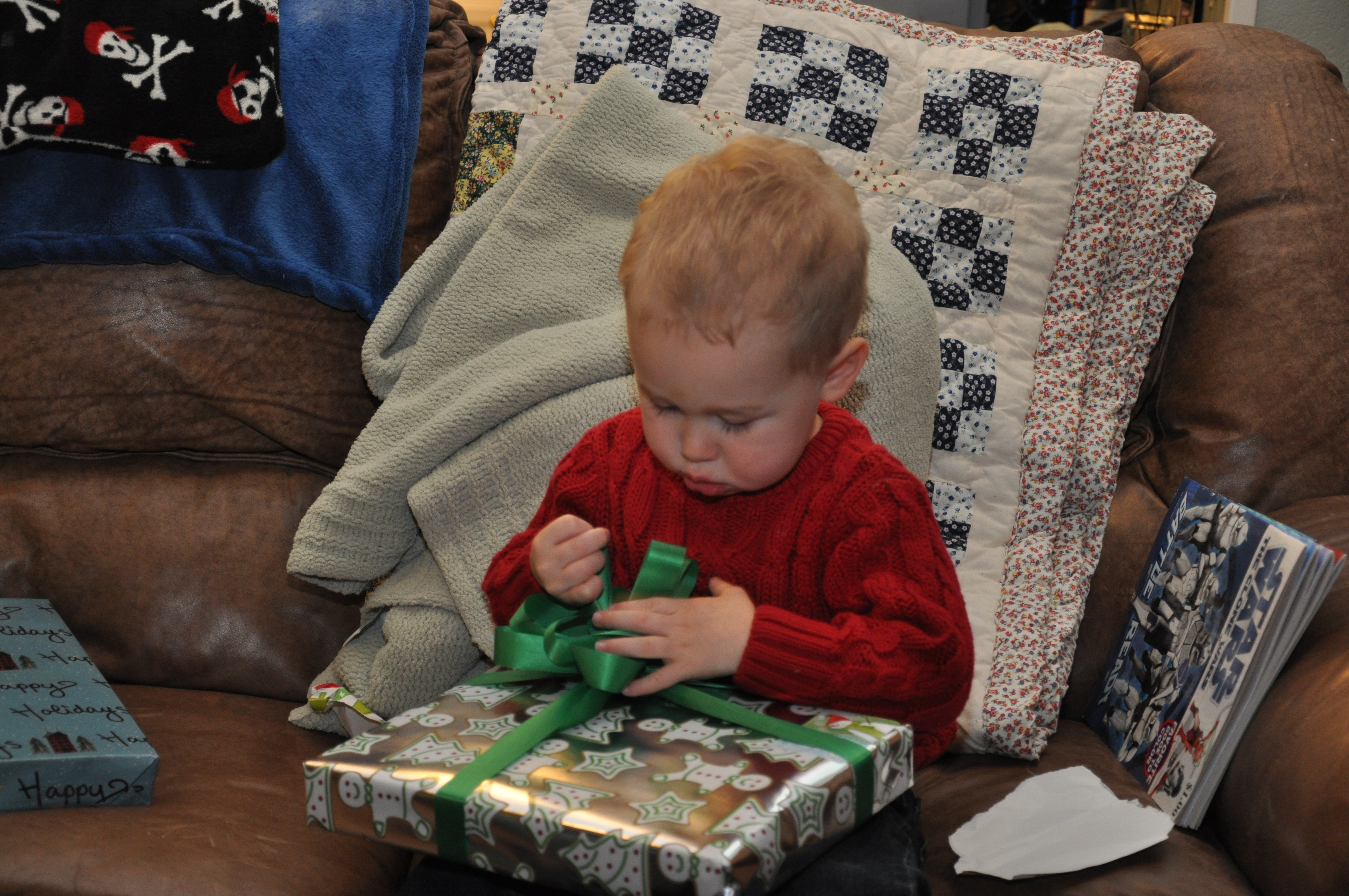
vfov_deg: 20.1
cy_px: 448
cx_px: 674
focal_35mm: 68
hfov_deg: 29.9
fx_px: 2526
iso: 800
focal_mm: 45
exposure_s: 1/60
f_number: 4.8
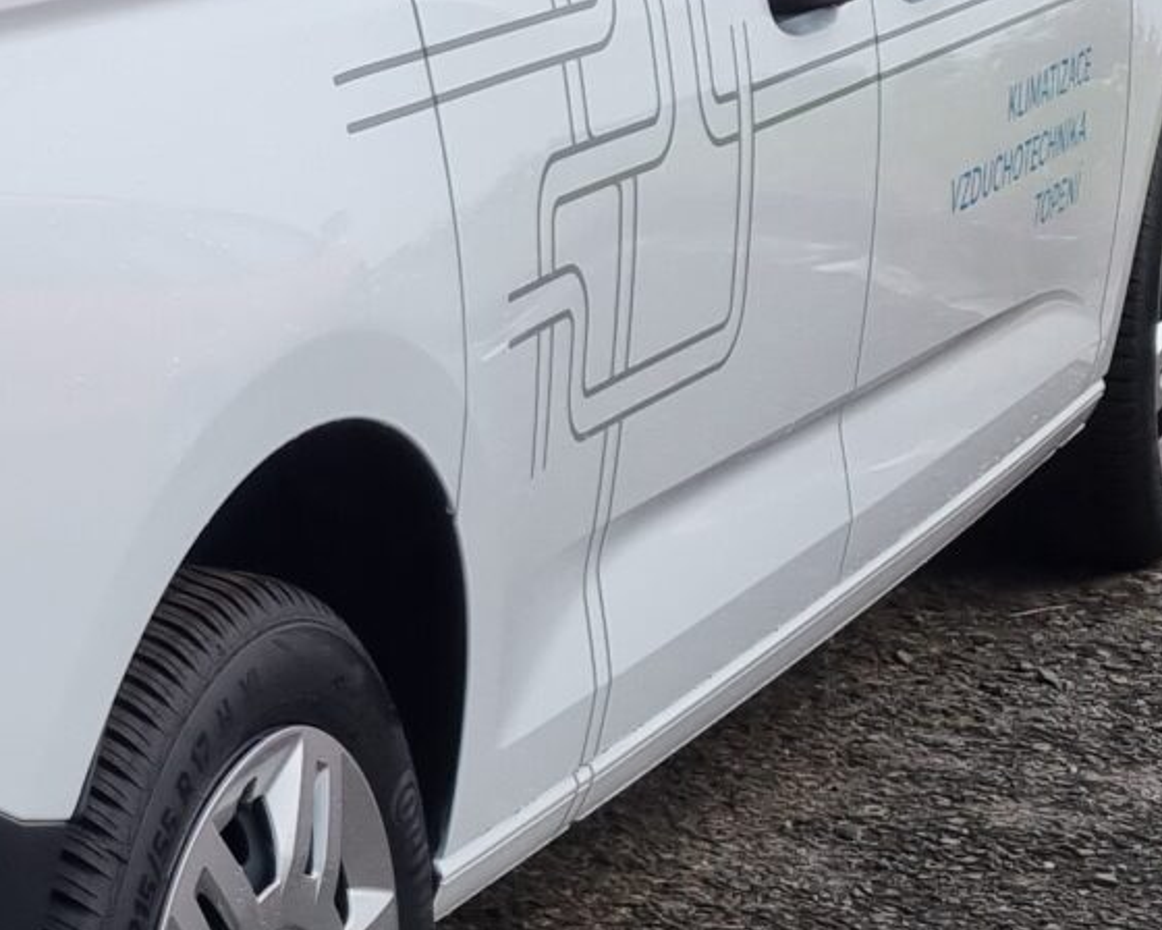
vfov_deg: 13.2
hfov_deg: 15.1
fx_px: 3989
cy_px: 208
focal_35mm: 116
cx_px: -683
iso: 50
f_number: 1.8
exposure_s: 1/394
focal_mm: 5.4
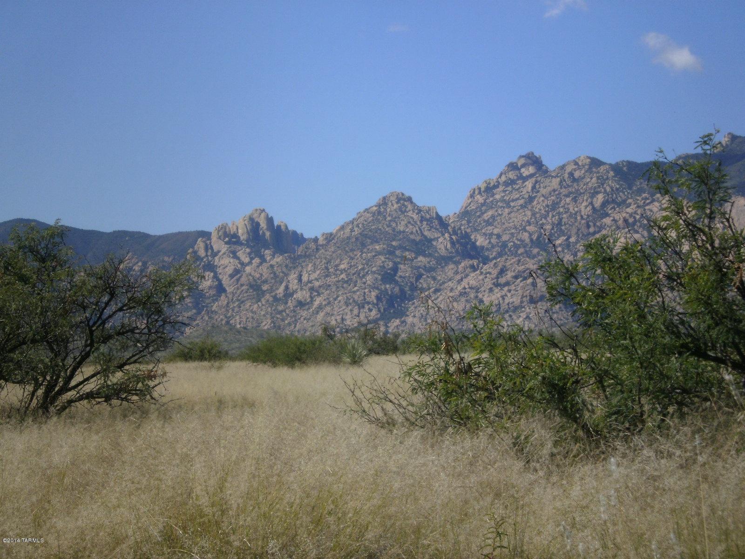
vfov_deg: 14.1
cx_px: 372
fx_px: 2260
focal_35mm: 105
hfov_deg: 18.7
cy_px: 280
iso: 100
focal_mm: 18.6
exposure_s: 1/640
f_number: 5.9
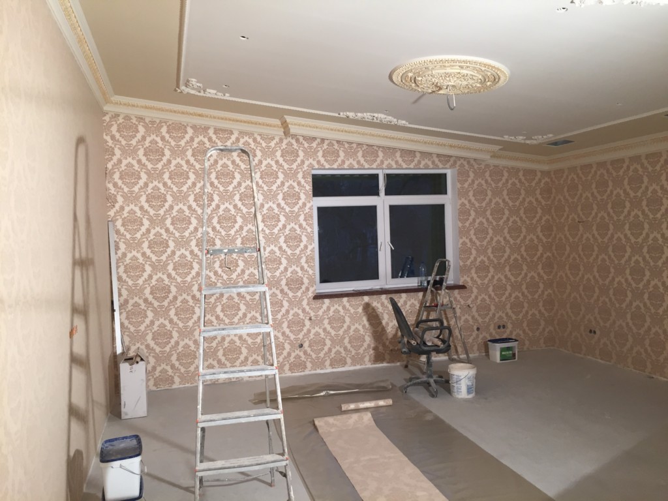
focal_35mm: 29
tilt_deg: -2.3
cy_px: 250
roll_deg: +2.2
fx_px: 560
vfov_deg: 48.2
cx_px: 334
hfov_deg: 61.7
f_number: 2.2
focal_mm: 4.15
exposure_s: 1/33
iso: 40
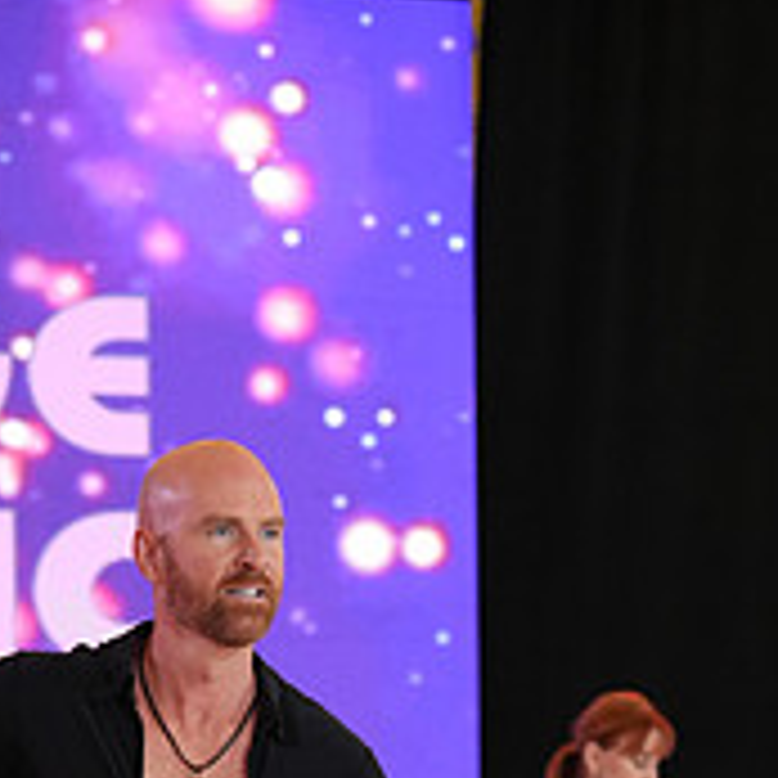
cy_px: 1151
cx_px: 582
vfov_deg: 5.8
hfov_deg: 5.8
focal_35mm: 300
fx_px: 7628
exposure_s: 1/160
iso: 2000
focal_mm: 105
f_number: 4
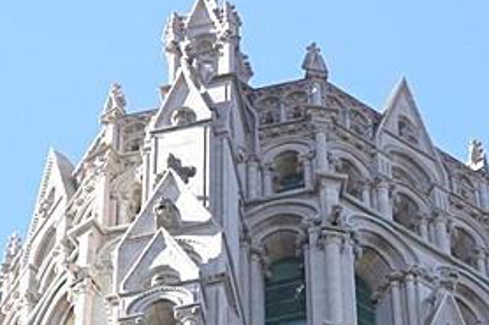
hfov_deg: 6.2
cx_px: 328
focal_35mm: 332
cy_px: 257
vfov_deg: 4.1
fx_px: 4507
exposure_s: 1/60
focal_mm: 100
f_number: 6.7
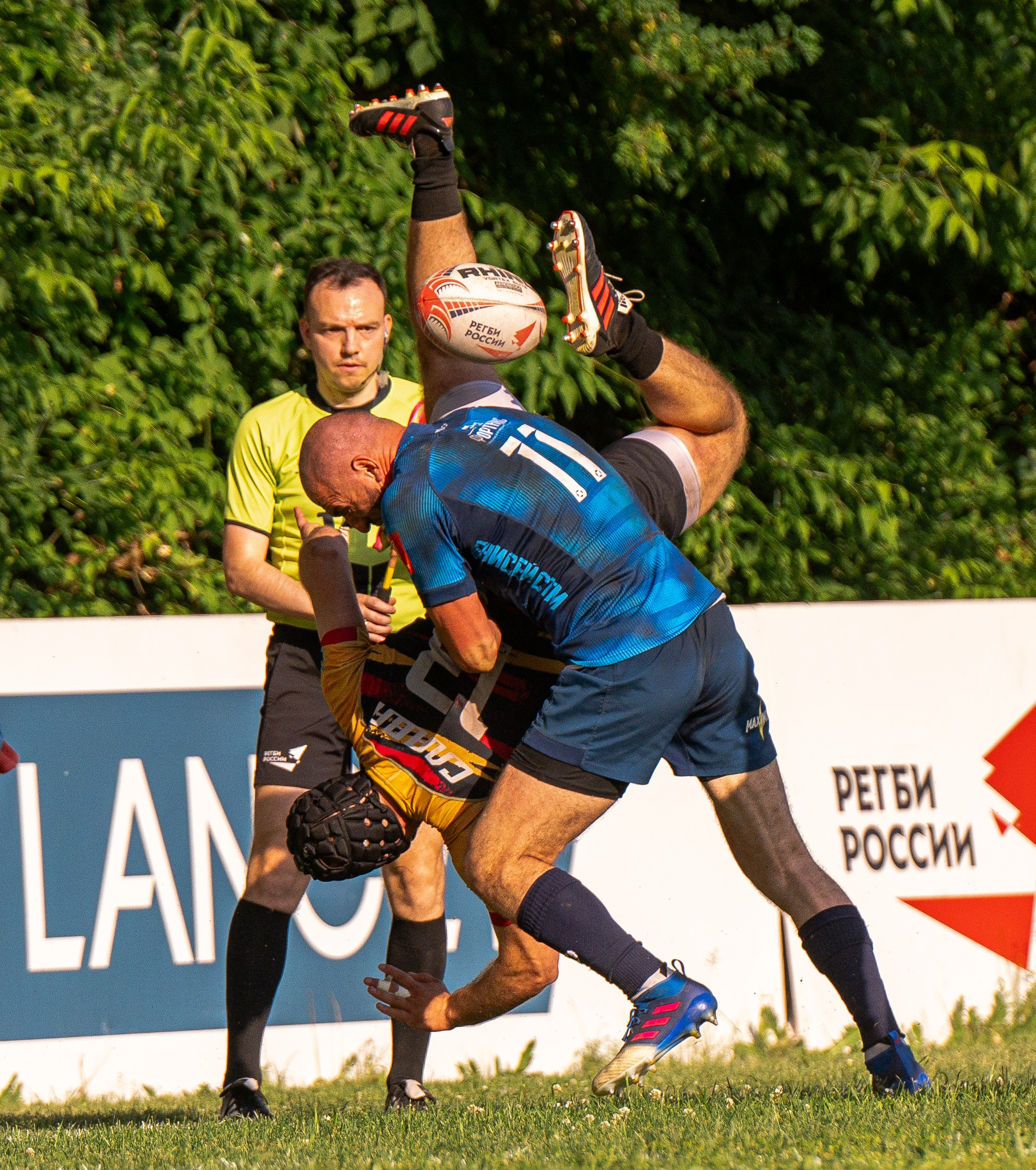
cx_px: 576
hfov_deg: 2.8
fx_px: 21467
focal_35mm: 594
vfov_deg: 3.1
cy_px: 627
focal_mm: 200
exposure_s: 1/5000
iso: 640
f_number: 3.5
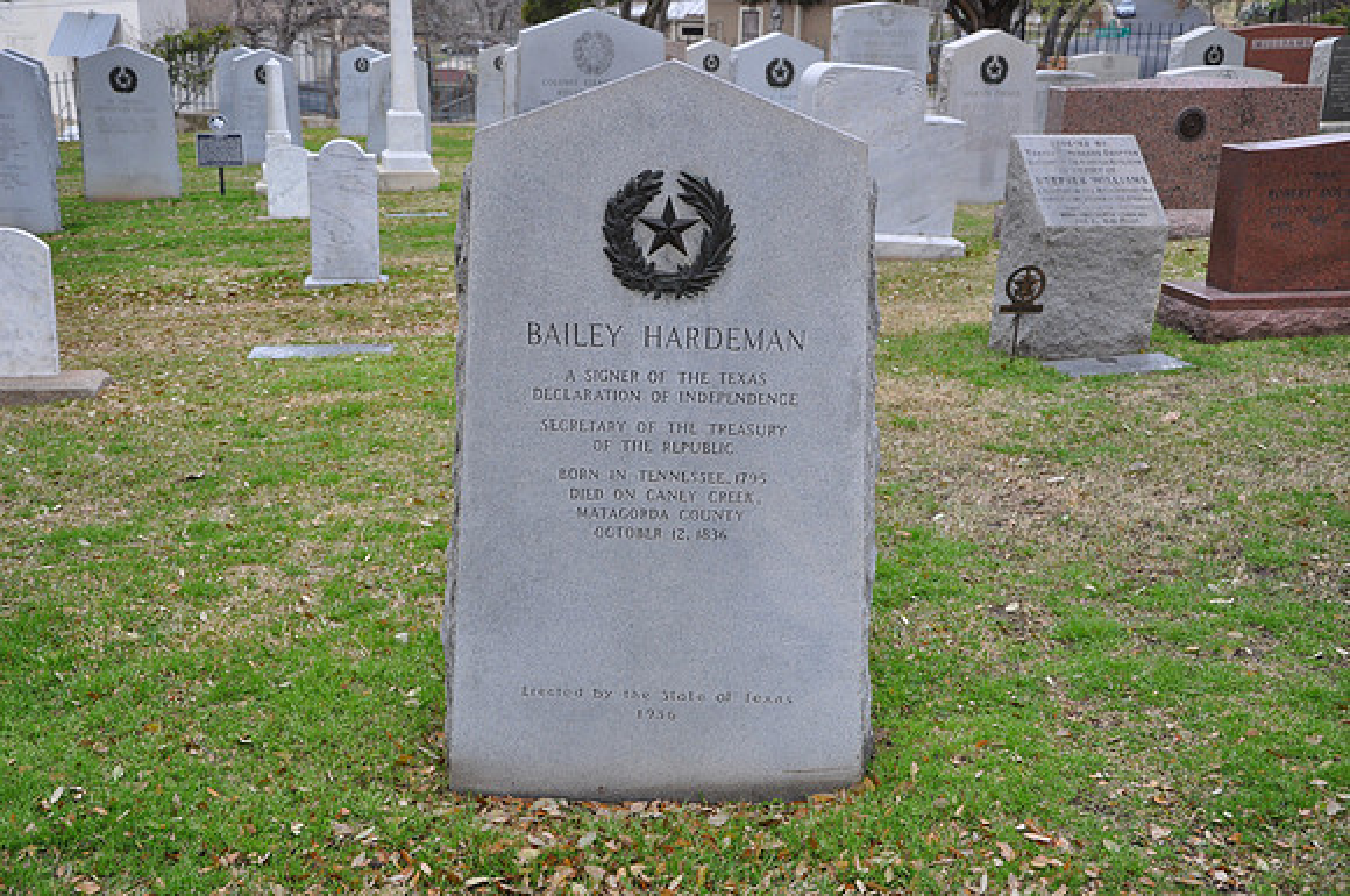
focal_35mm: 45
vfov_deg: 29.8
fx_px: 1685
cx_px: 675
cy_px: 448
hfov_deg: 43.7
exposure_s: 1/125
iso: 280
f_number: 5.6
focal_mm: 30
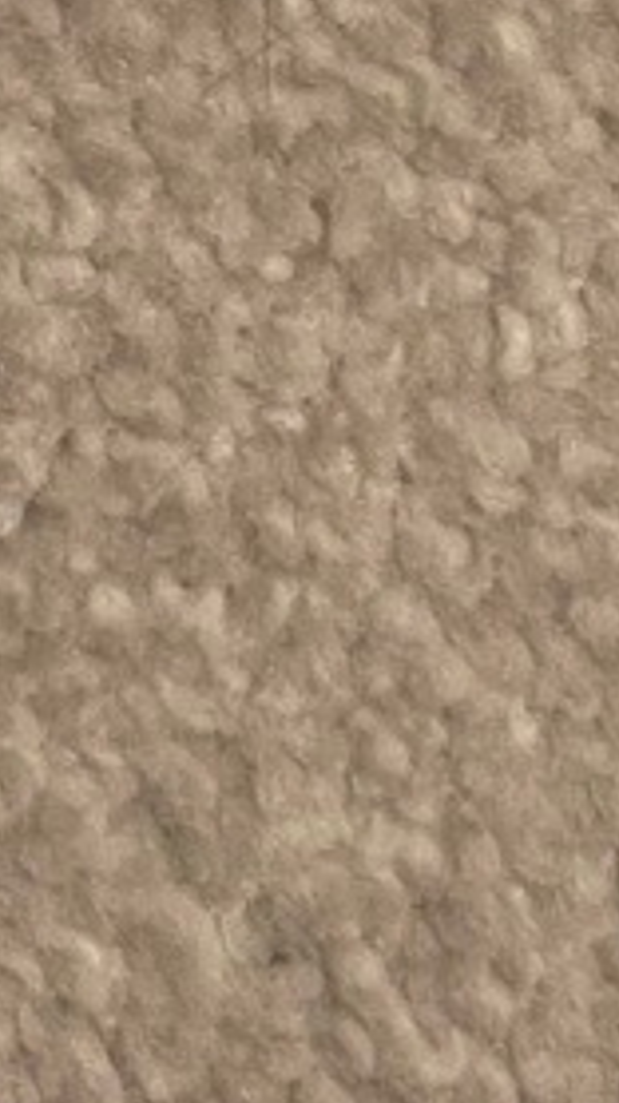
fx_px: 4765
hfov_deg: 7.3
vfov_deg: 11.0
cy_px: -1615
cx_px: 885
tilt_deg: -84.8
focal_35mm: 163
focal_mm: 4.2
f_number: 1.6
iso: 125
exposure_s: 1/60
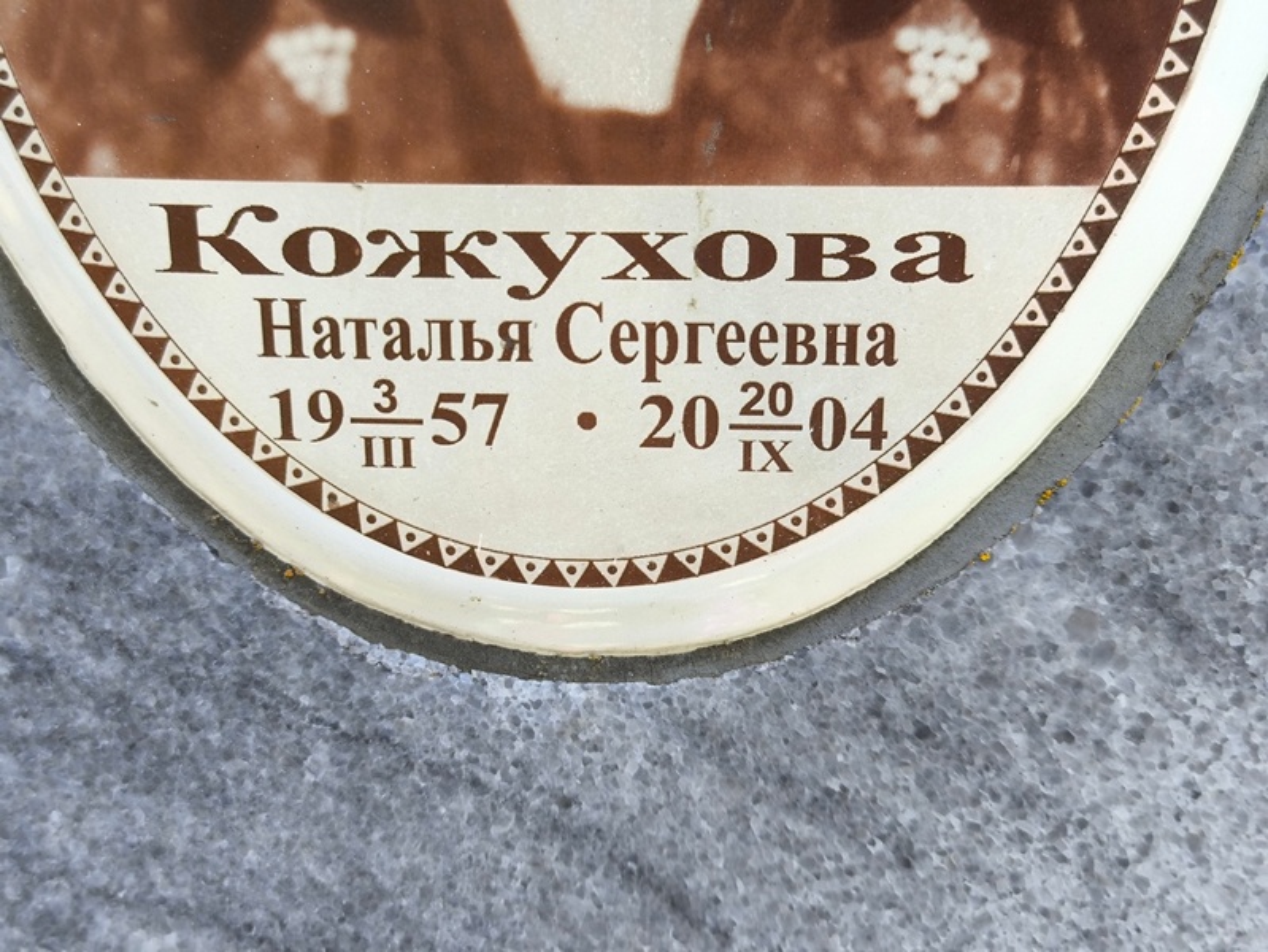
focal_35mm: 50
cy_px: 476
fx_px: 1832
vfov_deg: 29.1
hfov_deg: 38.2
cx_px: 634
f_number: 1.7
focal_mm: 4.71
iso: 50
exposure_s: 1/142
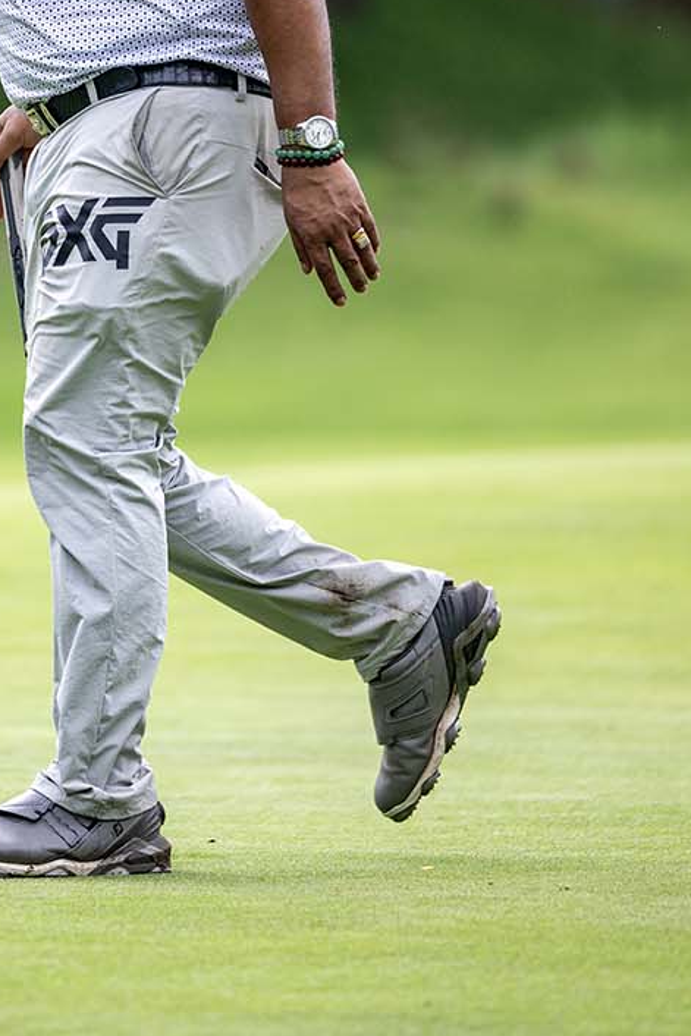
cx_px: 70
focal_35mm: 408
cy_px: 191
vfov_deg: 5.0
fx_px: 11740
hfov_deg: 3.4
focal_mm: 200
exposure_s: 1/2500
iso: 250
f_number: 2.8
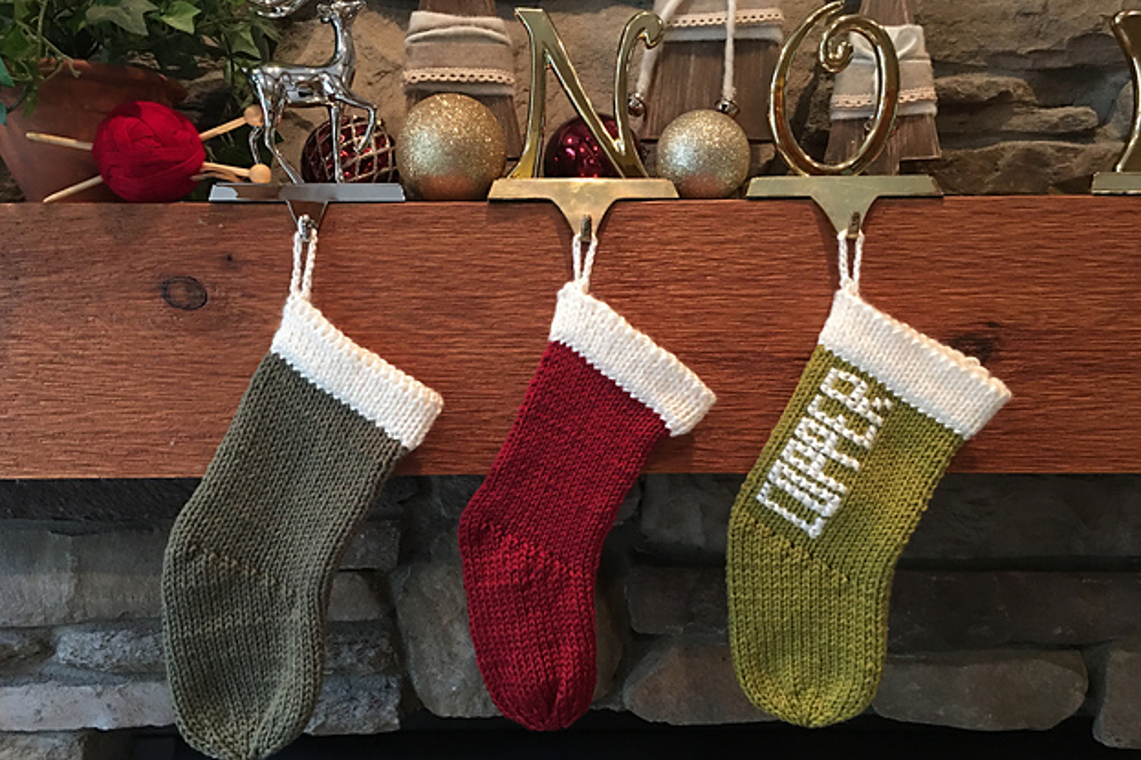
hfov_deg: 60.3
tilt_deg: -2.8
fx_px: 982
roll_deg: +0.3
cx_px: 559
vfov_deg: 42.3
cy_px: 403
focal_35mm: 31
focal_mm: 4.15
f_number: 2.2
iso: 64
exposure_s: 1/4
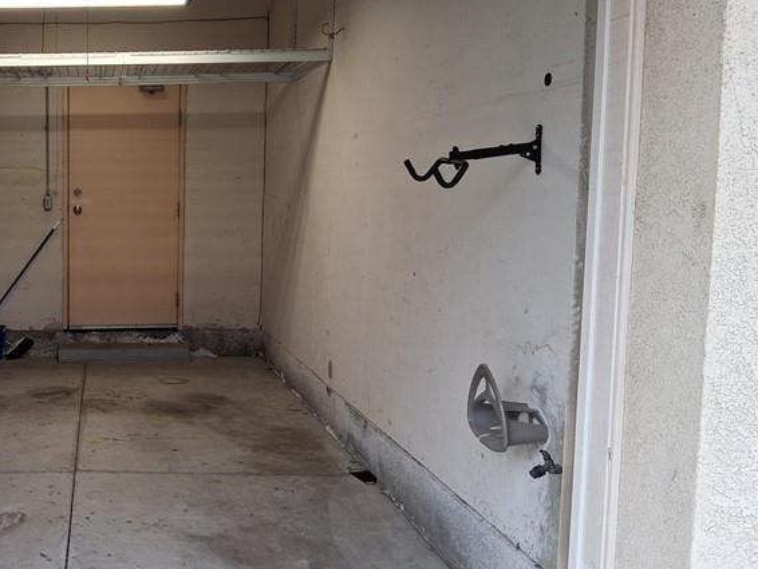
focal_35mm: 47
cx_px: 83
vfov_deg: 30.9
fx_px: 1030
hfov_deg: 37.9
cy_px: 301
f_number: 1.8
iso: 100
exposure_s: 1/120
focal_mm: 3.98
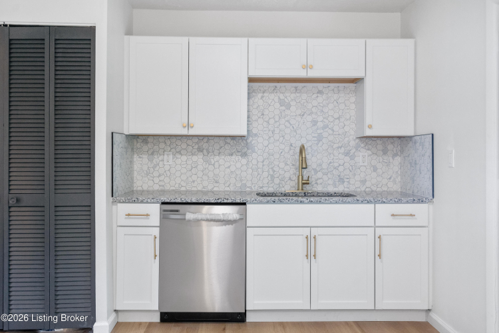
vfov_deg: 41.1
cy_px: 166
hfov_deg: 58.7
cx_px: 250
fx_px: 444
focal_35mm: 32
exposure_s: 1/125
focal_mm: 32
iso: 1250
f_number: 4
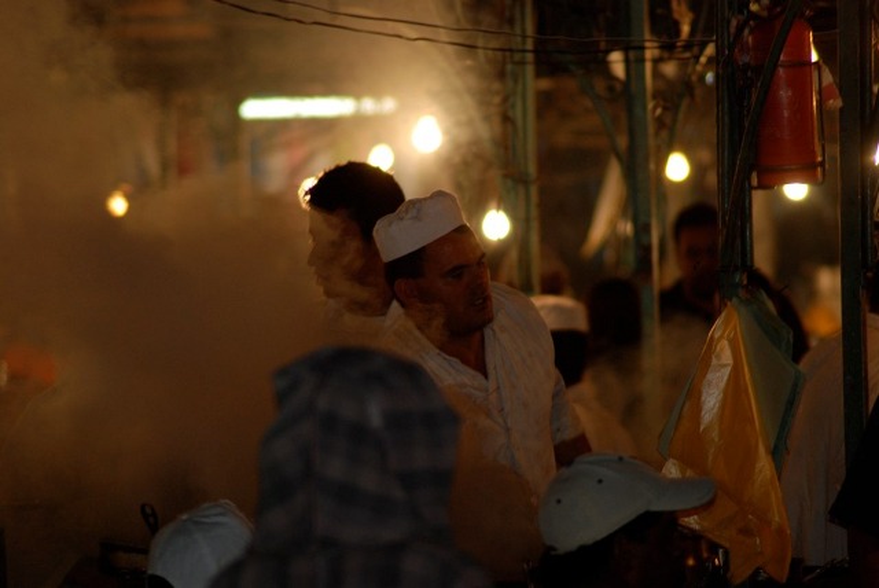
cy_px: 294
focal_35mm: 330
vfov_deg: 4.2
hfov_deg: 6.2
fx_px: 8065
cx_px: 440
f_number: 5
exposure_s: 1/60
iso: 400
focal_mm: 220
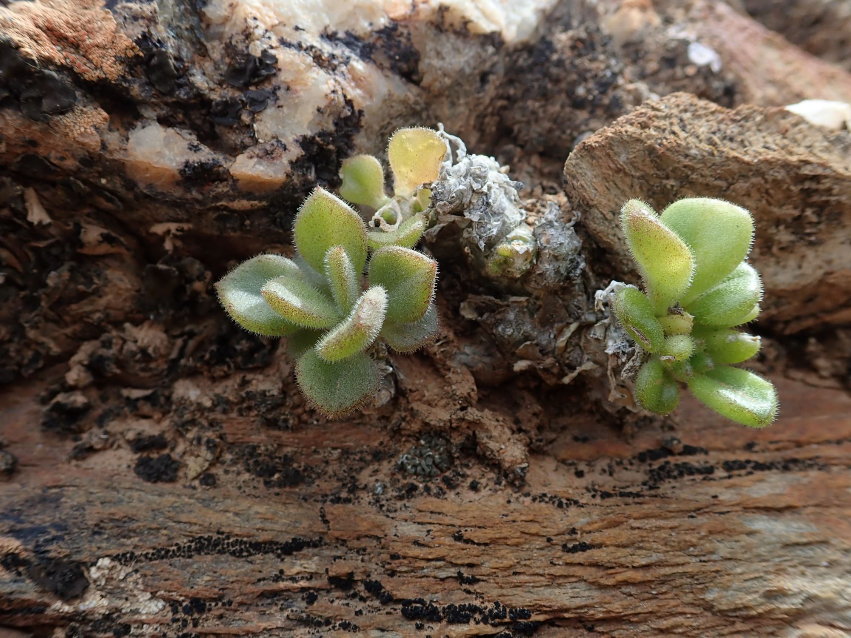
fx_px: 738
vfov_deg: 46.8
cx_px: 426
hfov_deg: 60.0
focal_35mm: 30
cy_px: 319
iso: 100
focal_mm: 5.5
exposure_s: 1/250
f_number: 3.2
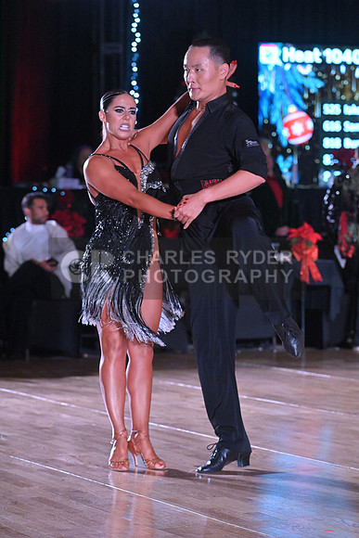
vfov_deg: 15.2
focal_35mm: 135
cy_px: 269
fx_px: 2018
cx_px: 180
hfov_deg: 10.2
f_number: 5.6
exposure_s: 1/400
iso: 6400
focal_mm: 135
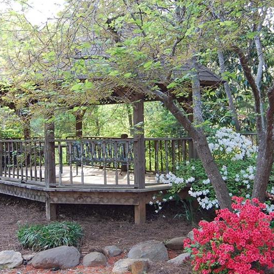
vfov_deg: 29.5
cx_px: 116
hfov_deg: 29.5
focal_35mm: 58
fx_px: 519
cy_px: 130
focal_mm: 24
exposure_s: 1/50
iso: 200
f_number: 4
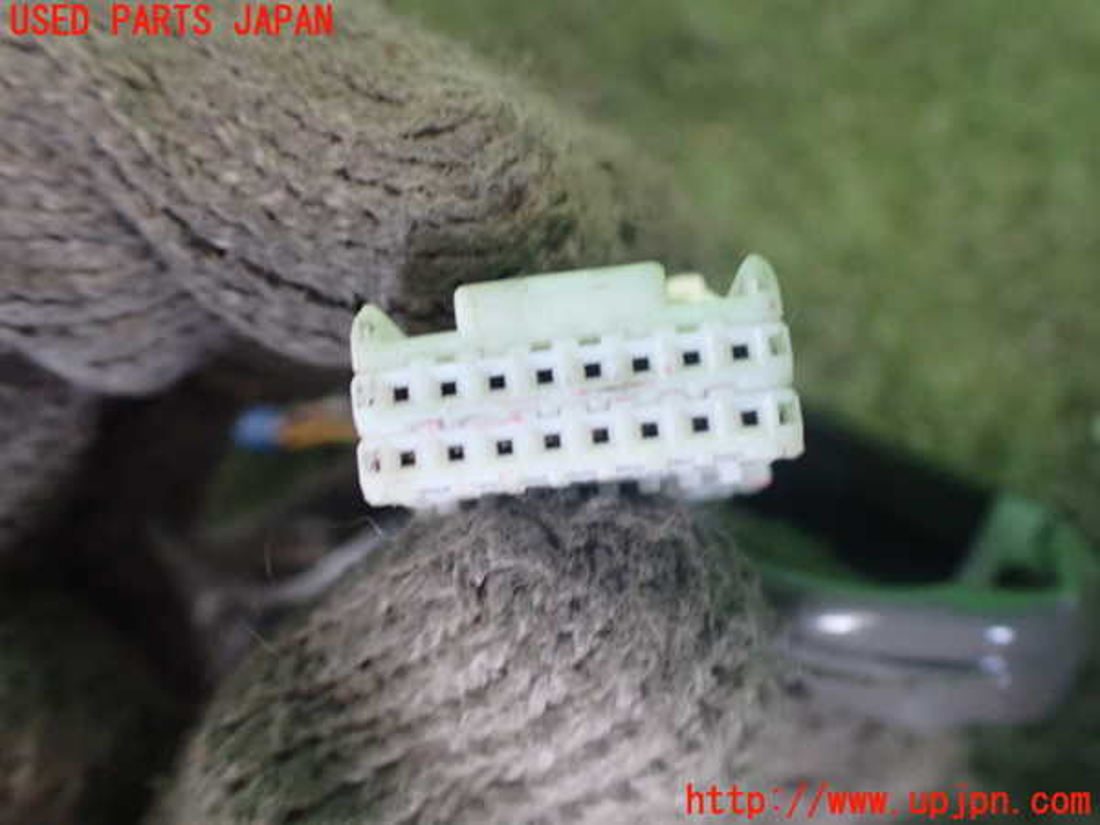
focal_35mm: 30
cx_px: 550
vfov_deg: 46.8
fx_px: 953
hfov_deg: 60.0
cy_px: 412
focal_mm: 5.4
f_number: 2.3
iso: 800
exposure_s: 1/60
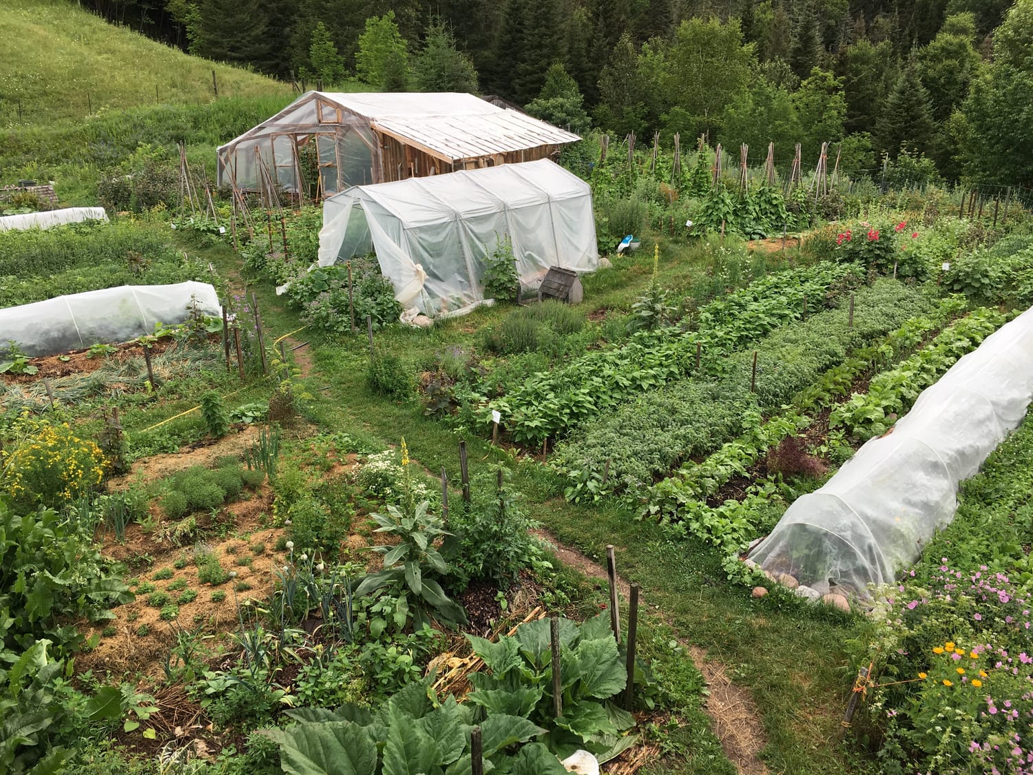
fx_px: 865
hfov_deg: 61.7
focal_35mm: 29
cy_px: 388
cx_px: 516
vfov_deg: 48.2
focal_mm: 4.15
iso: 25
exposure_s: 1/152
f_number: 2.2
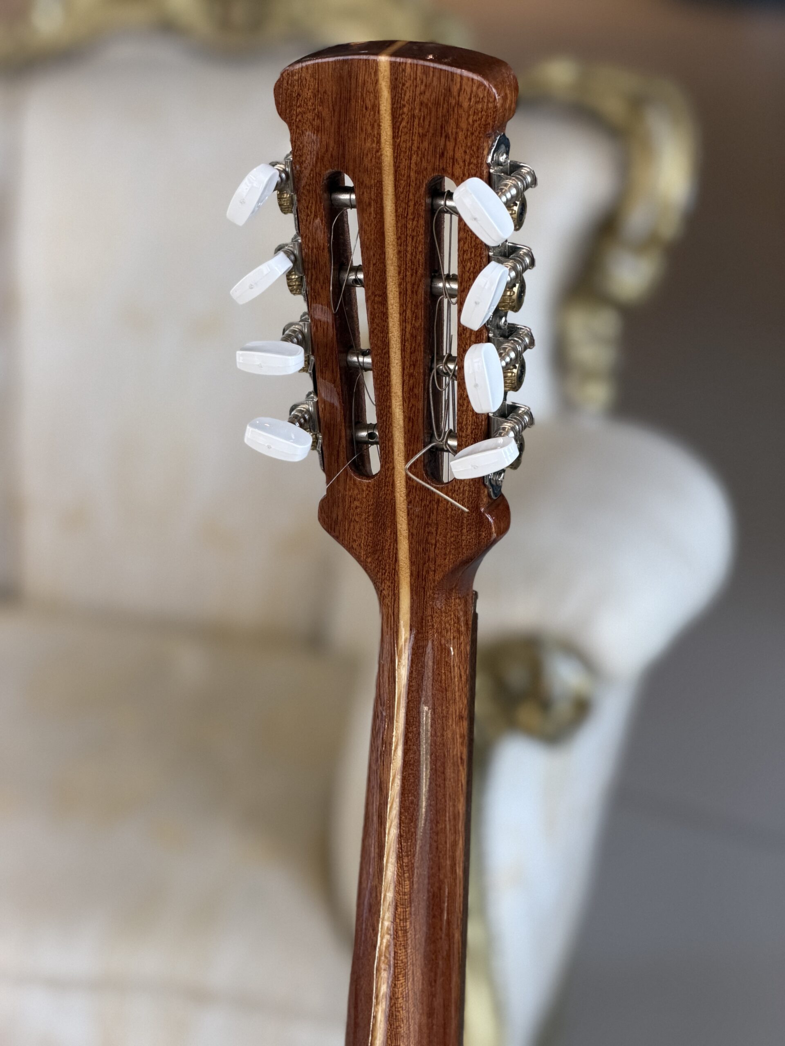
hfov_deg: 14.8
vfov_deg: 19.6
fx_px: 3024
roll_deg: -1.9
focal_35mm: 100
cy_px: 523
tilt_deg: -20.0
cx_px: 392
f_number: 2.8
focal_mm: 16.89
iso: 250
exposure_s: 1/121
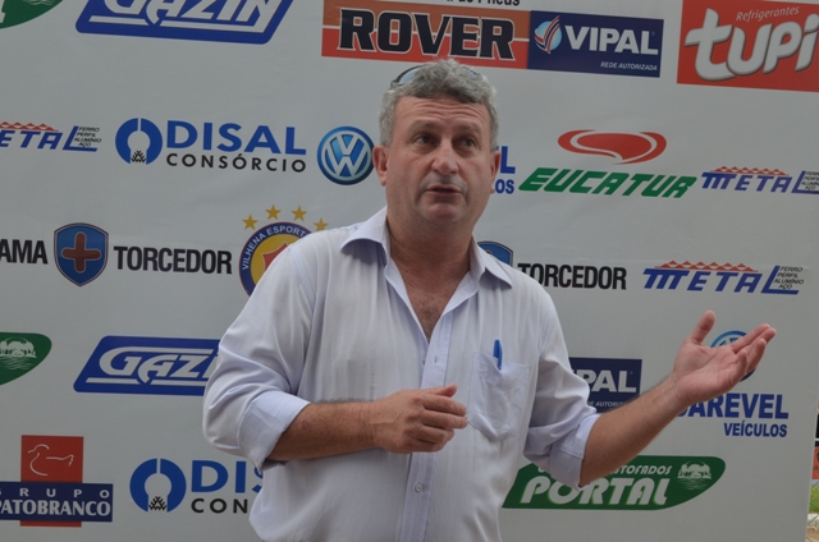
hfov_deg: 41.2
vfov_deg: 28.0
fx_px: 1090
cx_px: 410
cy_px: 271
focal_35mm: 48
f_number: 9
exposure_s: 1/100
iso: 200
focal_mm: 32
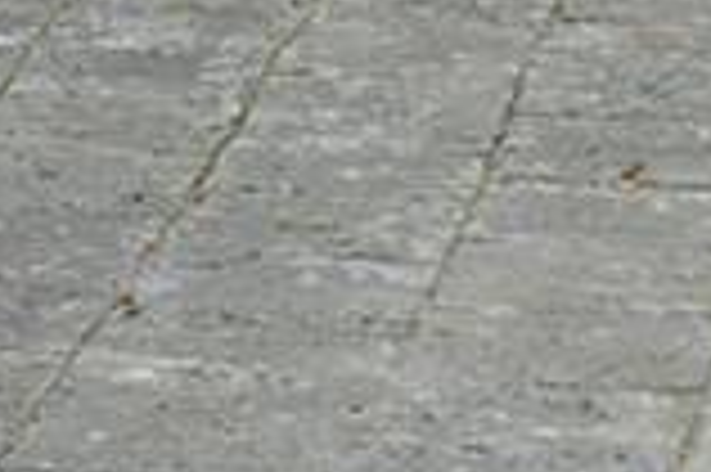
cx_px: -76
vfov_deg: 4.8
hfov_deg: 7.2
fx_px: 5603
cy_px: -373
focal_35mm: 284
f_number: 5.6
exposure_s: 1/125
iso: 180
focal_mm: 46
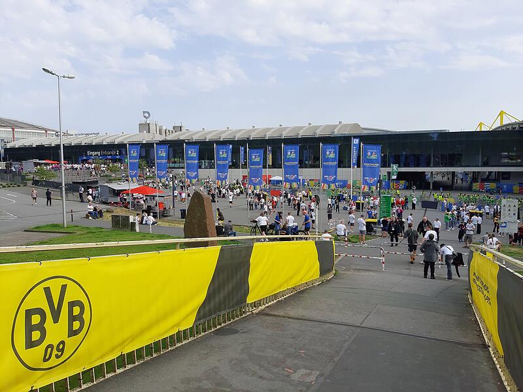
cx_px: 262
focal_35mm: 27
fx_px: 408
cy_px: 196
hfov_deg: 65.3
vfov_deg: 51.4
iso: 40
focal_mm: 3.93
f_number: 1.7
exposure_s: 1/1071
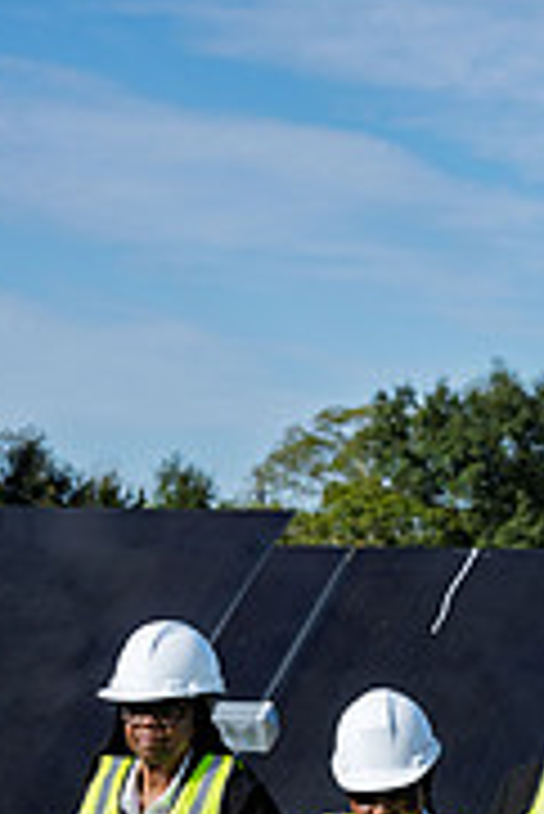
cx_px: 607
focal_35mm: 211
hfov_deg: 6.5
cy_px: 769
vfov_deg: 9.7
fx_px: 4773
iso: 200
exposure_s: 1/1250
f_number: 8
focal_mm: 85
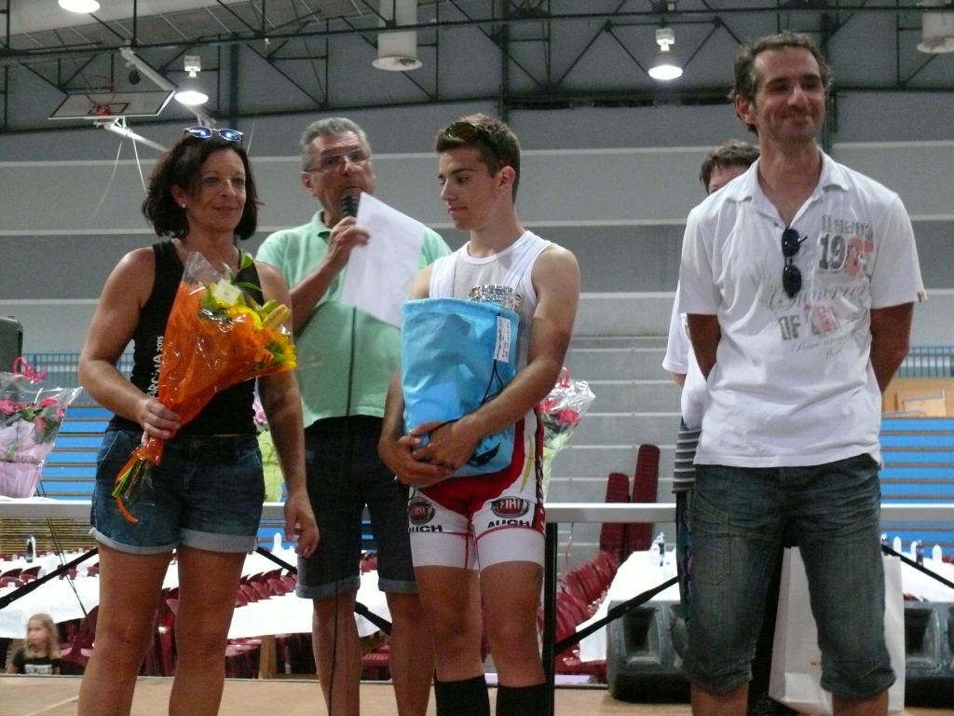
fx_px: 1571
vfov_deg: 25.7
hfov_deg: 33.8
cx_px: 477
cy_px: 358
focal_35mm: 57
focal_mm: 12.1
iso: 800
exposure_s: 1/20
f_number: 3.2
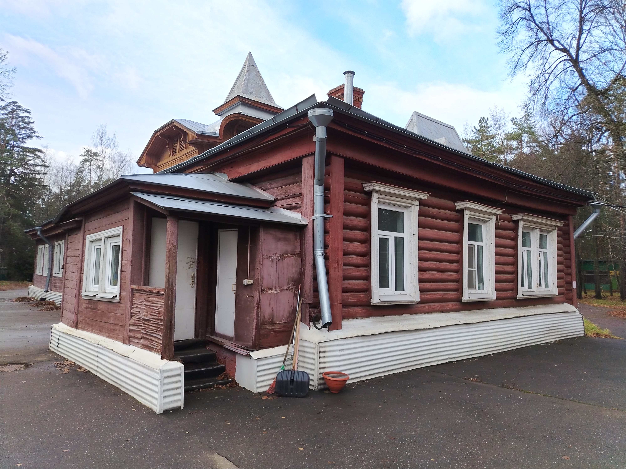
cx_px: 313
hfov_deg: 71.6
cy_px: 234
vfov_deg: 56.8
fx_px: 434
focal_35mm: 24
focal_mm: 5.25
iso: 100
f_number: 1.75
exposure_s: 1/267
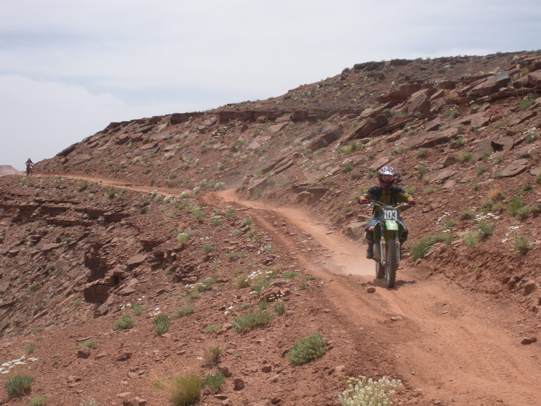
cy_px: 203
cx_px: 270
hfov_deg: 36.8
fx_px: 813
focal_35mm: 52
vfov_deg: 28.0
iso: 64
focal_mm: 9.1
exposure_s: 1/728
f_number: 4.4
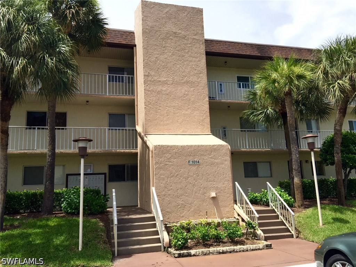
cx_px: 178
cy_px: 134
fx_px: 298
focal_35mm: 29
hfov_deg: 61.7
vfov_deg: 48.2
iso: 32
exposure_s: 1/2198
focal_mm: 4.15
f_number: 2.2
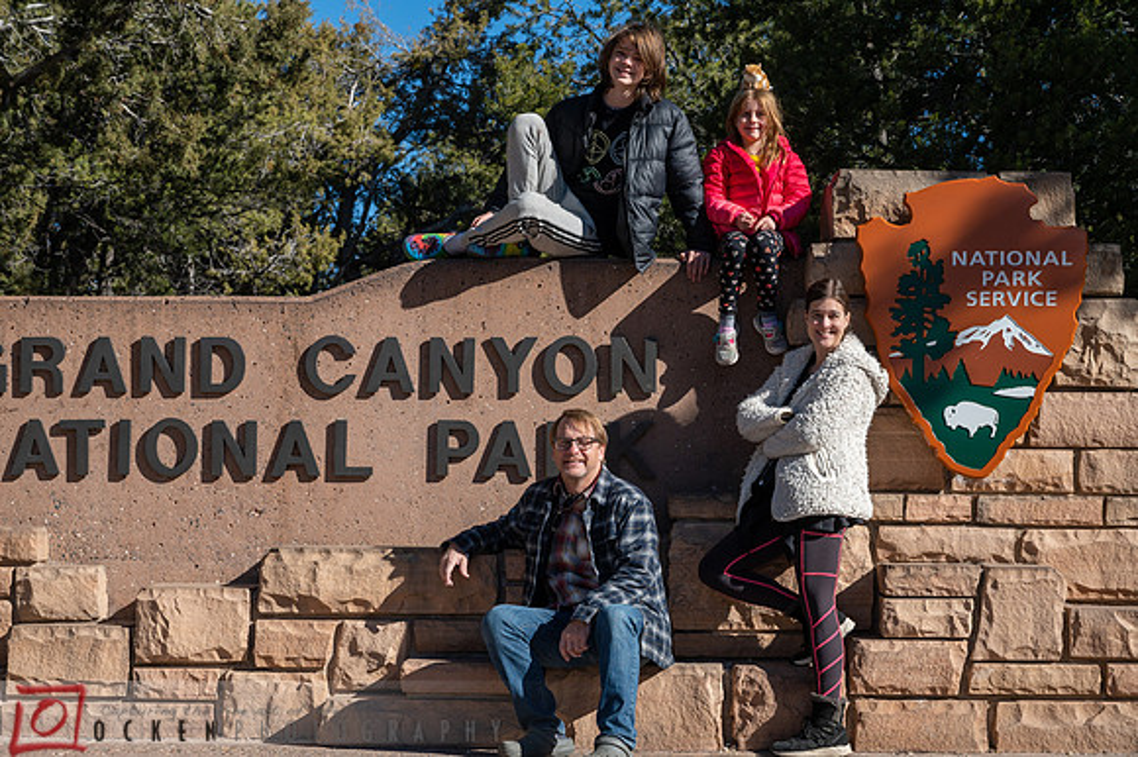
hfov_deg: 28.9
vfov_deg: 19.4
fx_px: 2211
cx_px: 569
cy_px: 378
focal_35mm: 70
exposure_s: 1/1250
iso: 400
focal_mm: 70
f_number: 8
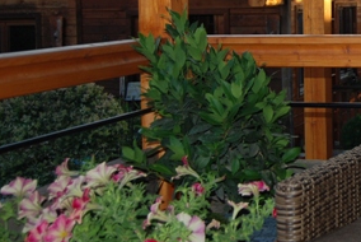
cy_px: 19
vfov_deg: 17.7
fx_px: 763
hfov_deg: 24.2
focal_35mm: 76
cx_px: 433
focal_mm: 18
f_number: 3.5
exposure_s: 1/125
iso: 160
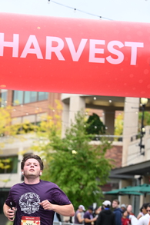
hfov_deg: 9.8
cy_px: 196
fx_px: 870
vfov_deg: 14.6
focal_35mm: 139
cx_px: 13
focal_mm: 74
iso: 640
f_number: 2.8
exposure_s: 1/2000
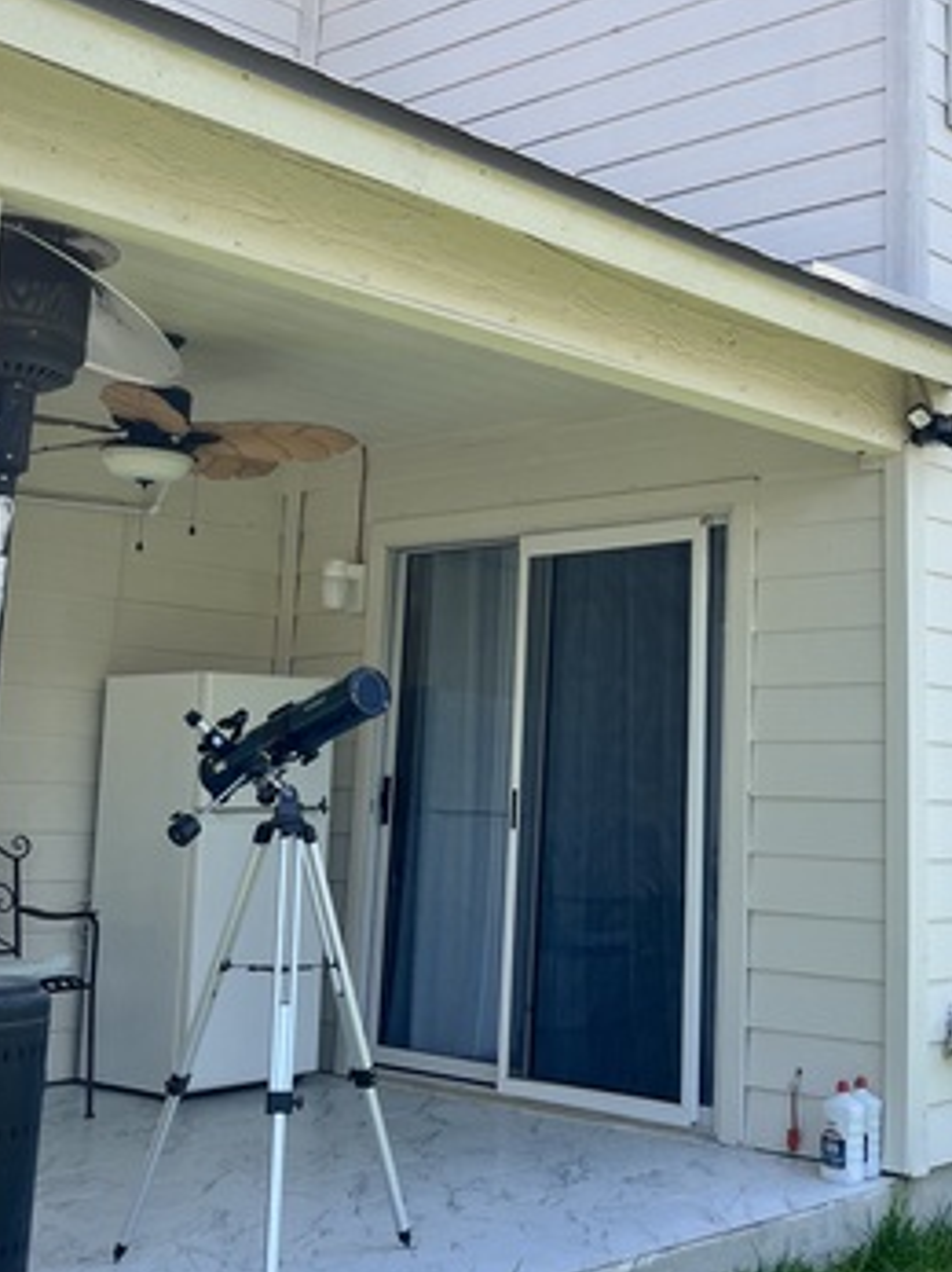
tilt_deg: +9.9
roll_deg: -1.7
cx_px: 681
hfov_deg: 29.9
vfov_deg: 39.4
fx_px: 1761
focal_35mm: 48
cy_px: 480
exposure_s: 1/1441
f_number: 1.6
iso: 50
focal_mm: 5.1
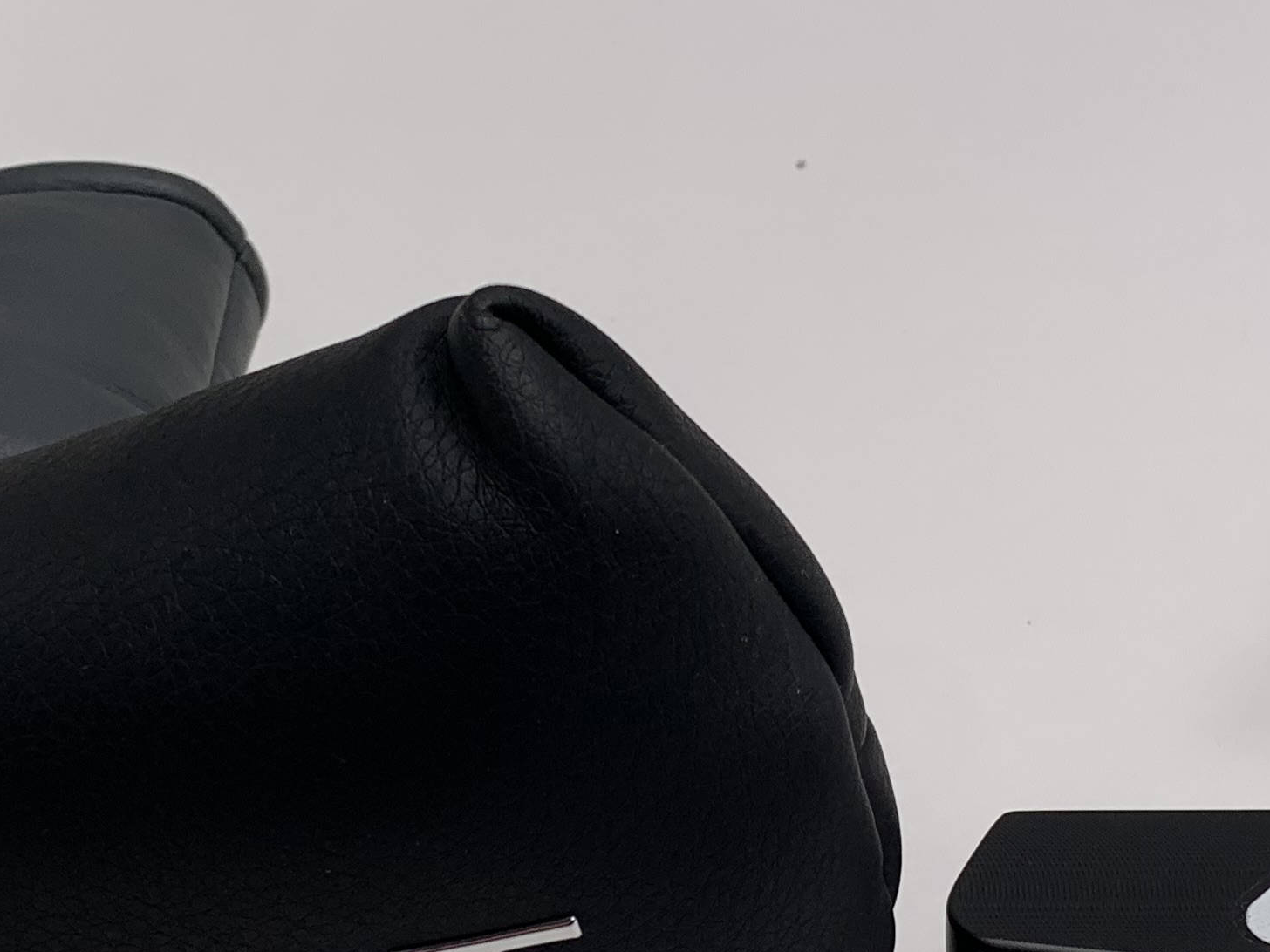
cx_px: 806
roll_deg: +1.8
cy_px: 759
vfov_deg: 20.2
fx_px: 2642
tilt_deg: -40.4
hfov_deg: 26.9
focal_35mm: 72
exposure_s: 1/316
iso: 25
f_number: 1.8
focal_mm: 4.25
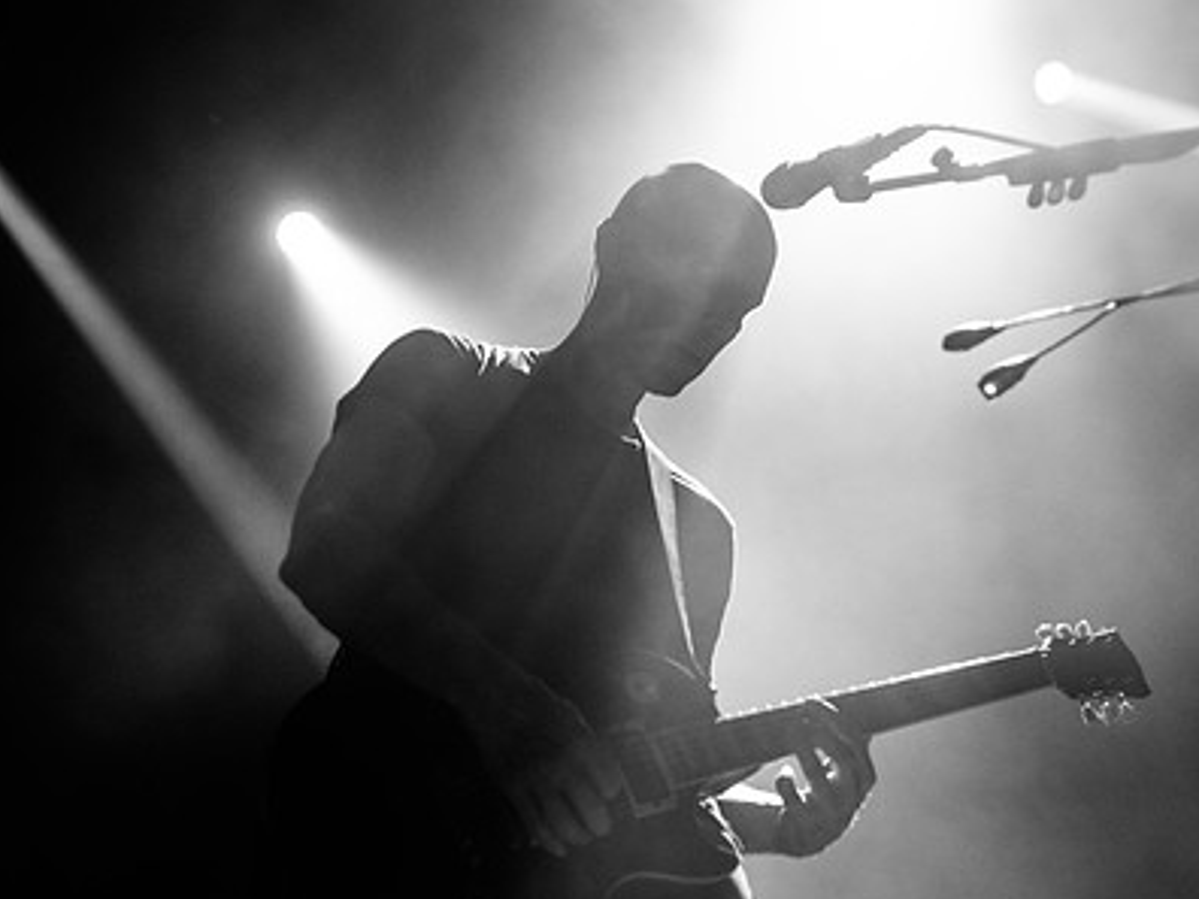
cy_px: 583
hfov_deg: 27.0
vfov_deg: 20.4
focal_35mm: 72
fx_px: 2494
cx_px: 642
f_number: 3.2
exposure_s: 1/160
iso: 3200
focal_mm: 48
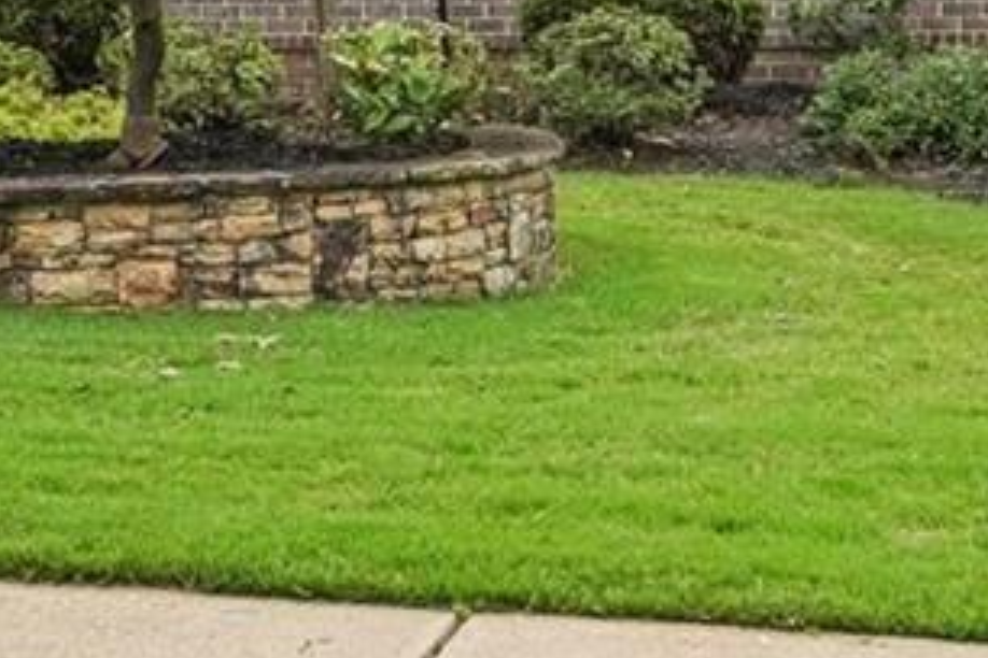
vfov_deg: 12.4
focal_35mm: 107
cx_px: 1046
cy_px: -174
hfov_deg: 18.5
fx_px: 2936
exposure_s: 1/320
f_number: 8
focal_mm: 32
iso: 800
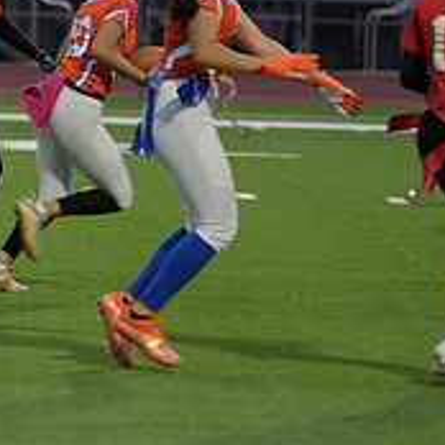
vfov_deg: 5.1
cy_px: 91
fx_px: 5032
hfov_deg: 5.0
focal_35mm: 346
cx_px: -61
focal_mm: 122
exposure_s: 1/200
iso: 360
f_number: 2.8
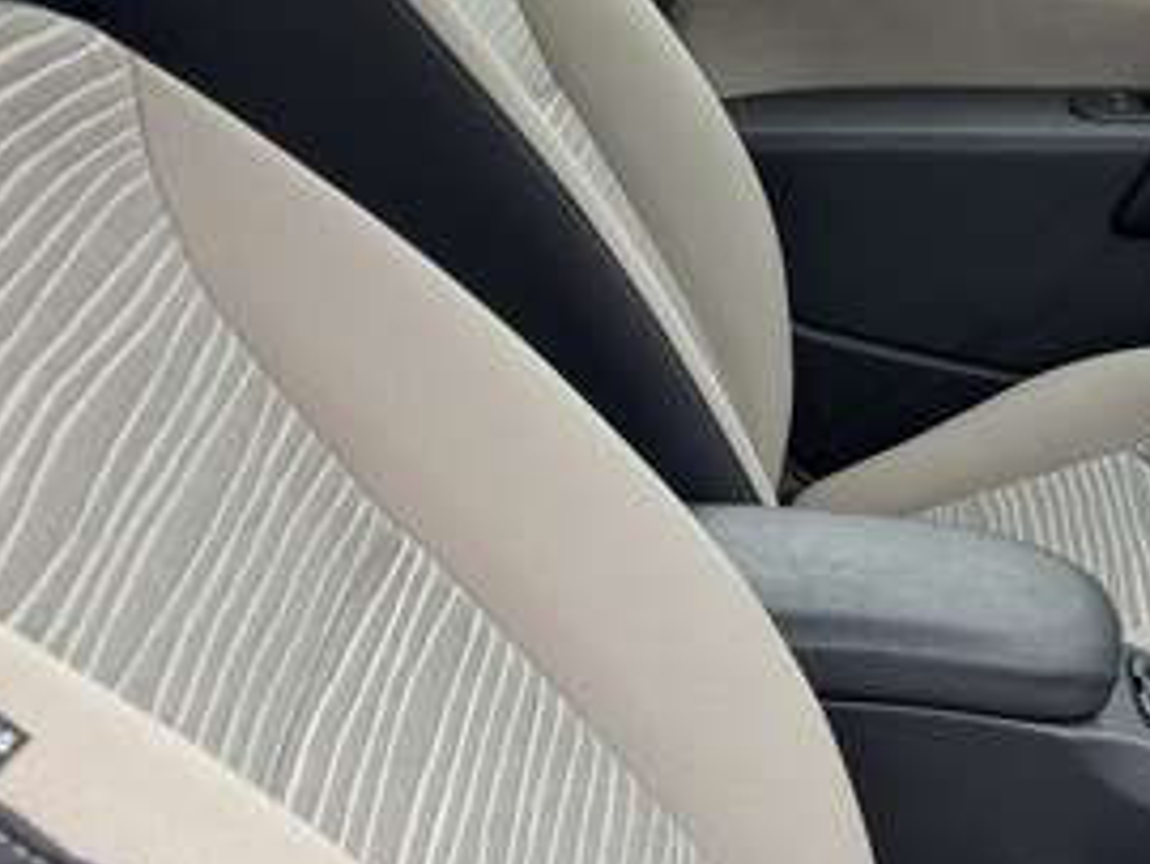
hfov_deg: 23.5
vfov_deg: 20.8
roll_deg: -0.7
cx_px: 1580
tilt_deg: -23.0
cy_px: 455
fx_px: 2361
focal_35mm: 71
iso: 125
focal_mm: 6.86
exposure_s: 1/121
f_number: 1.78
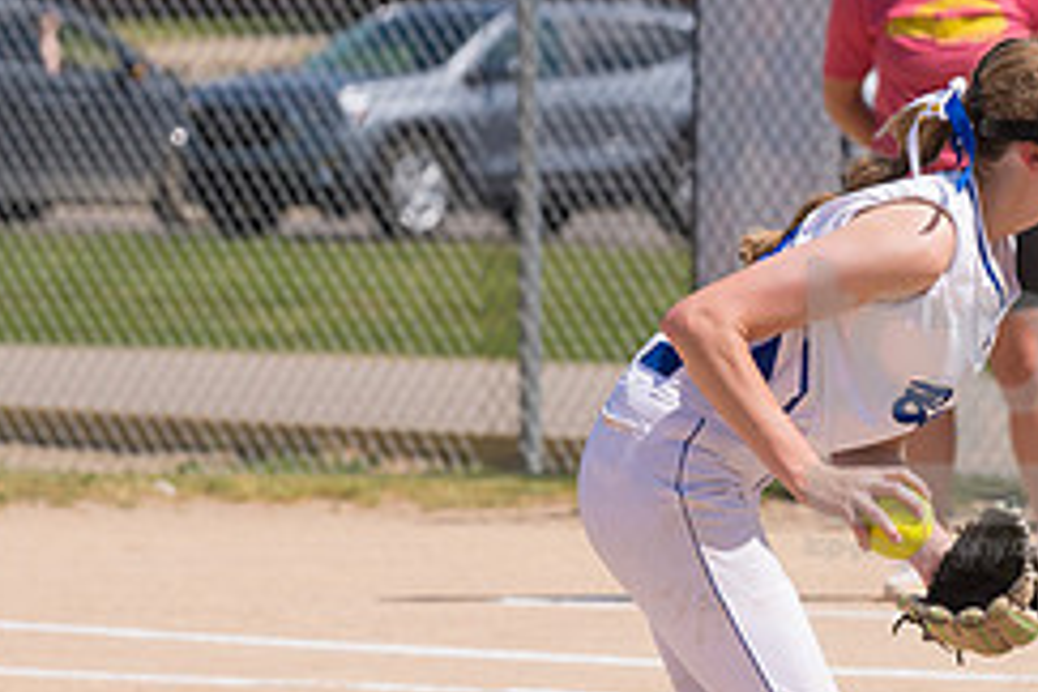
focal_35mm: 554
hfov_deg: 3.7
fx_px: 15972
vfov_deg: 2.5
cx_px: 935
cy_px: 410
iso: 250
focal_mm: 155
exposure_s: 1/1600
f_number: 5.6
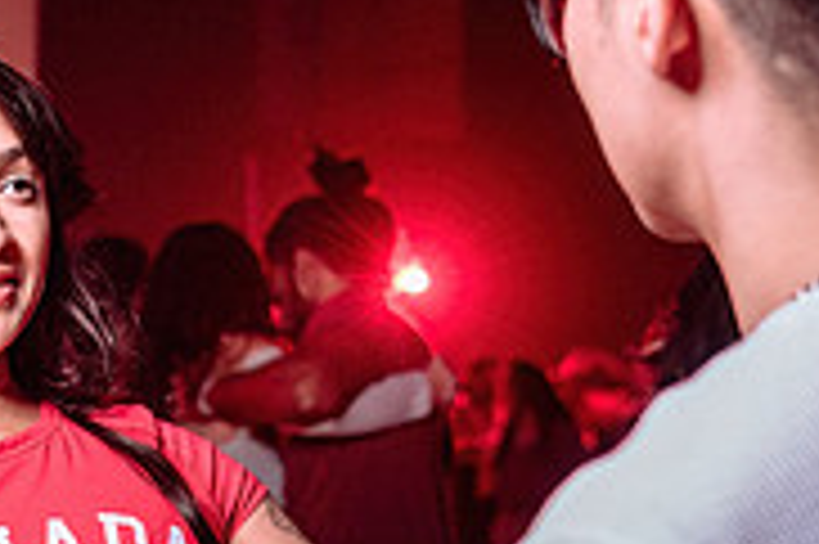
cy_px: 362
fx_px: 2750
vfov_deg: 11.3
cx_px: -76
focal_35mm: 121
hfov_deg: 16.4
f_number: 3.2
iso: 1000
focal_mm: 35
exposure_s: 1/100
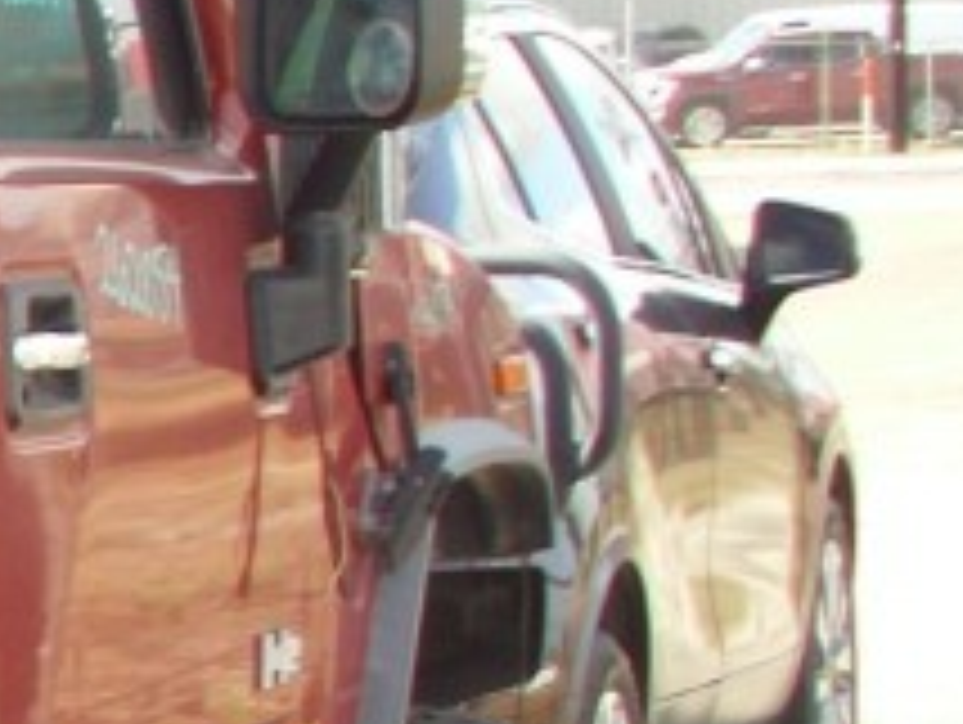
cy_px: 1079
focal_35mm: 227
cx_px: -1742
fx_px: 6322
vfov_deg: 6.5
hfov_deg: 7.8
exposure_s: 1/206
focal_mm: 6.3
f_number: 2.9
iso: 50
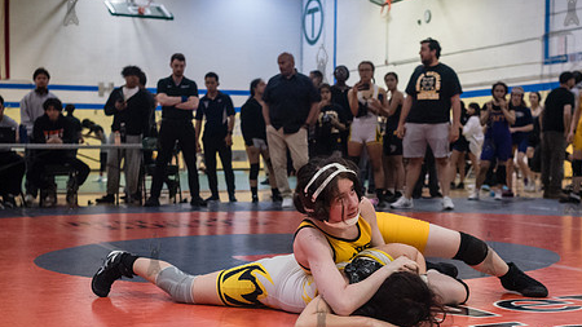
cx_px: 318
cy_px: 223
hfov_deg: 32.8
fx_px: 988
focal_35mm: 64
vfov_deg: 18.7
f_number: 3.2
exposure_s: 1/400
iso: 5000
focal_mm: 35
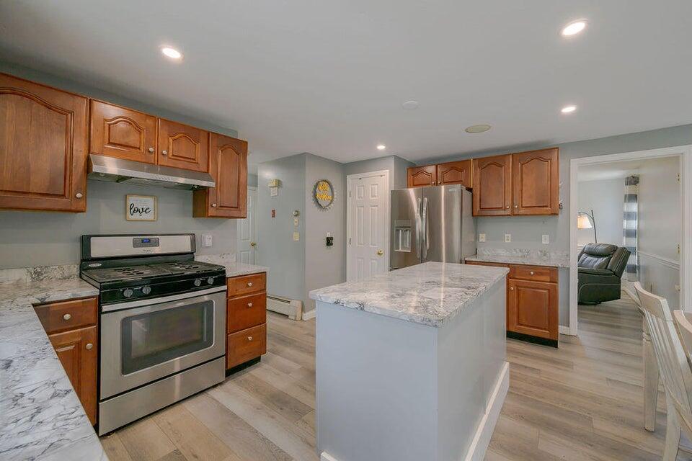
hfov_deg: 103.4
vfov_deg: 80.3
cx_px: 352
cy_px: 227
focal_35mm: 14
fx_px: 273
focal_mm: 14
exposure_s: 1/40
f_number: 8
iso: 320
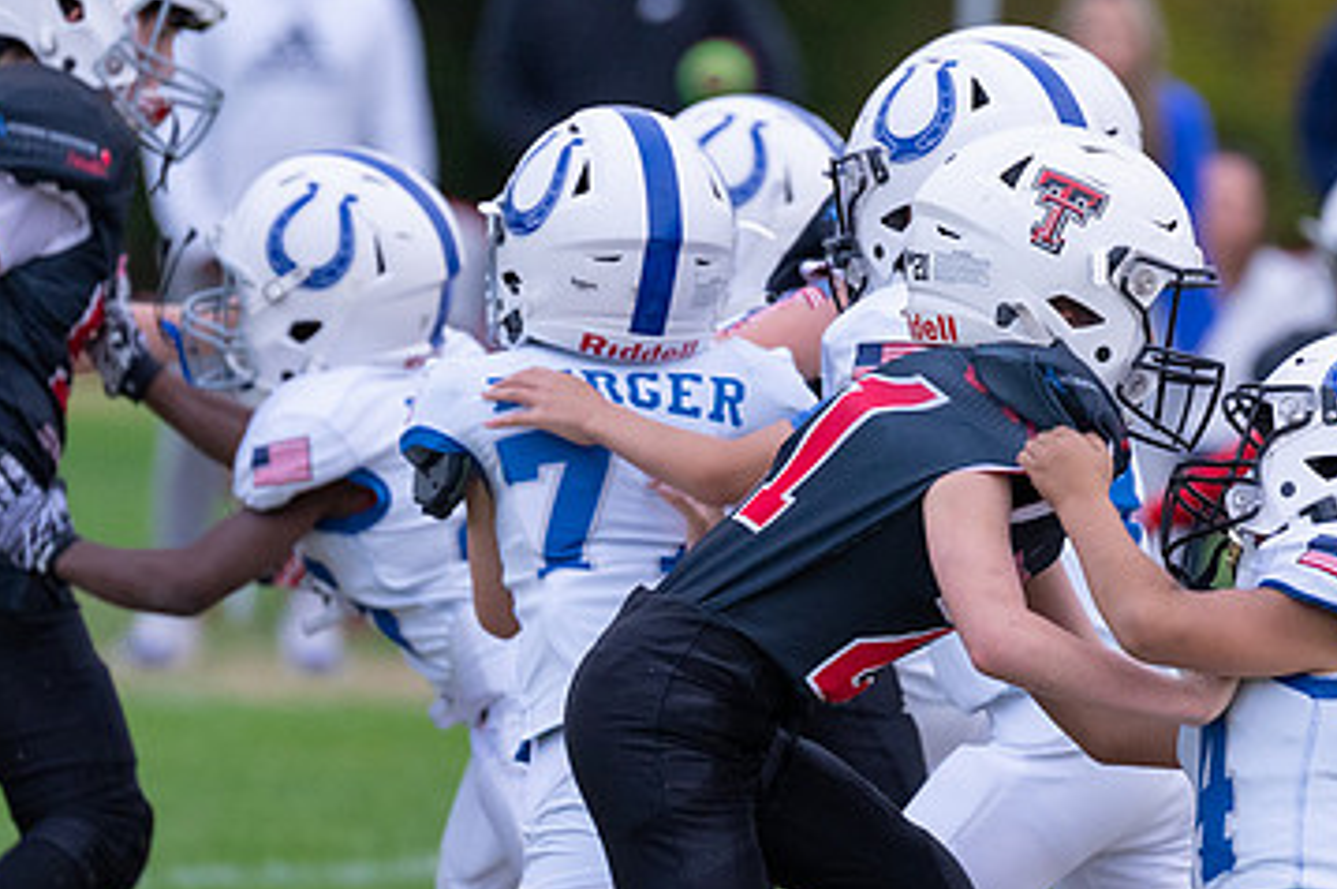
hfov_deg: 4.1
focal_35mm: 499
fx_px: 18515
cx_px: 769
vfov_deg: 2.8
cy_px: 501
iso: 1600
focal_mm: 200
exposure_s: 1/1250
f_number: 2.8
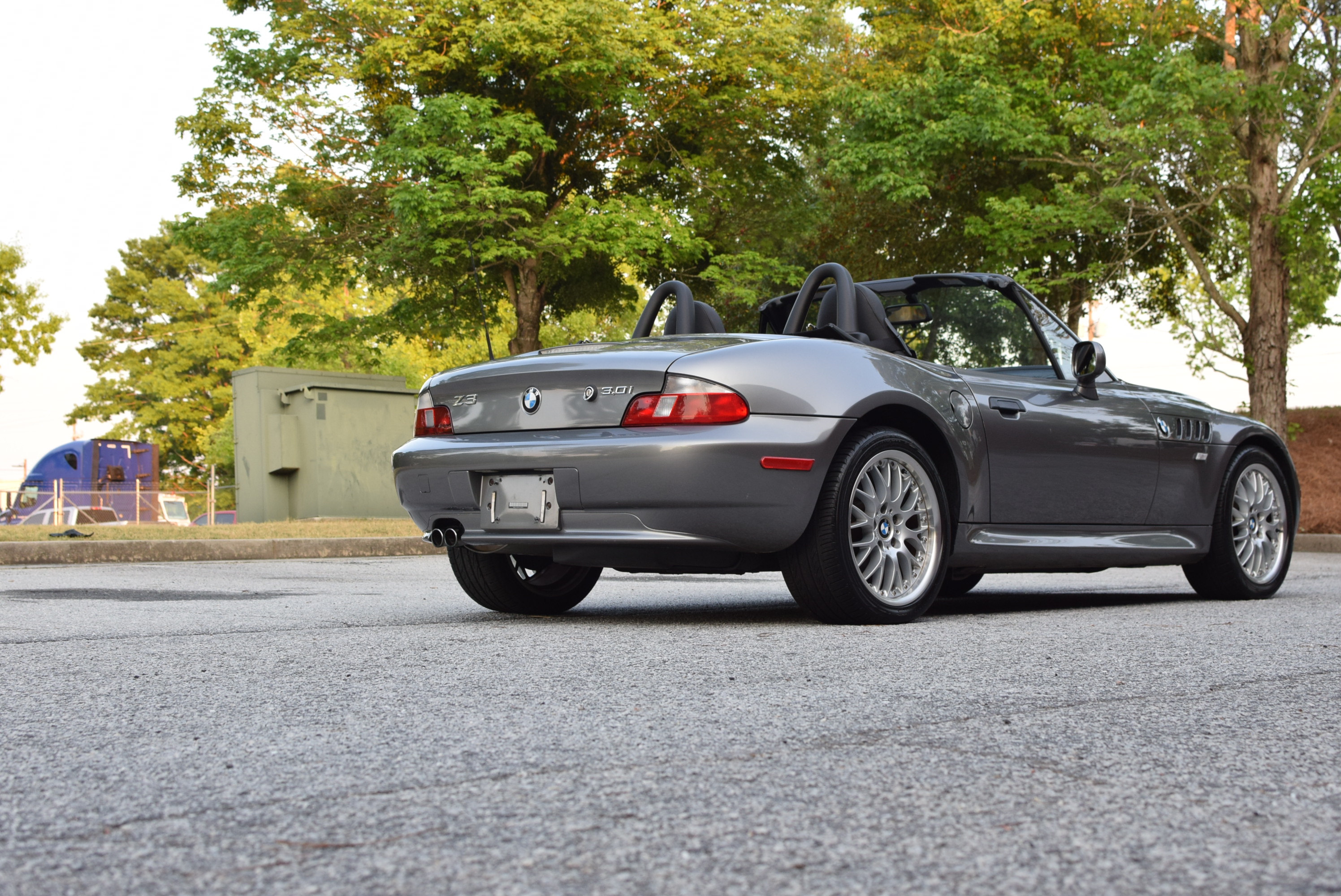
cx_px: 670
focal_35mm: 52
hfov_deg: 37.8
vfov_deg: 25.8
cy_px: 448
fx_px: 1957
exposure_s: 1/125
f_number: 5.6
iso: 400
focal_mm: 35
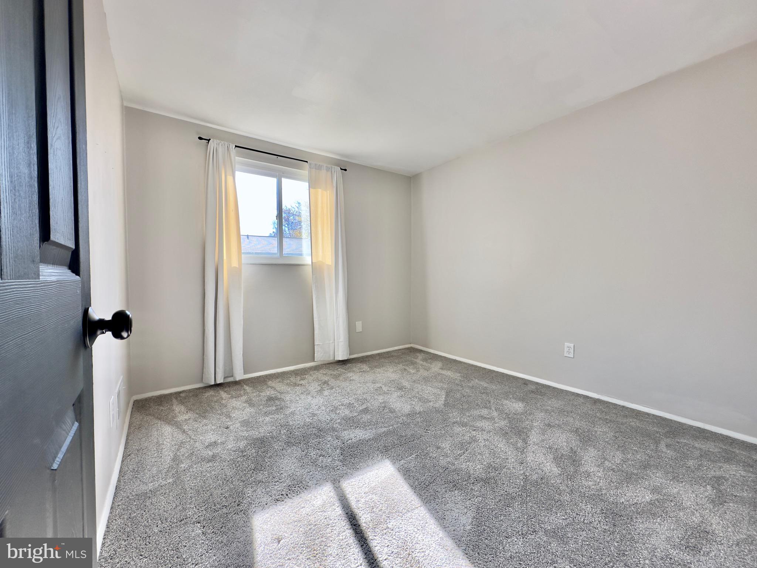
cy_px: 284
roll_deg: -0.3
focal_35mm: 14
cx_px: 378
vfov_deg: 85.7
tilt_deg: -1.2
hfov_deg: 102.1
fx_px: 306
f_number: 2.2
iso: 40
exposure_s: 1/152
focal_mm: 2.22
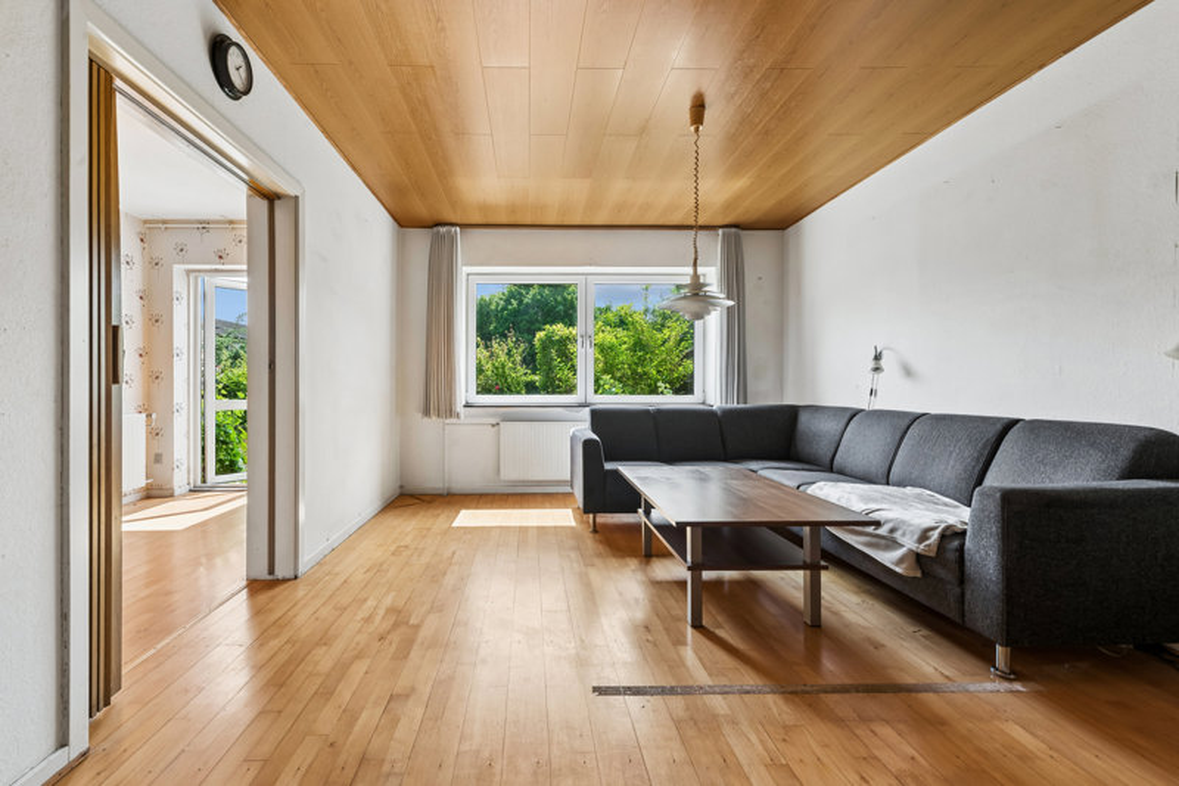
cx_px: 590
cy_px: 393
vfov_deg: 81.2
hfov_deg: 104.3
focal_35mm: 14
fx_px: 458
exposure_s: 1/25
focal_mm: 14
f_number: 10
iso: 200
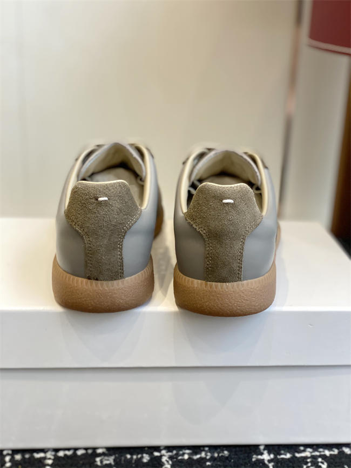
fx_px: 703
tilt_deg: -18.7
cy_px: 234
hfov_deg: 28.0
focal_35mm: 52
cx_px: 176
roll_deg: -3.2
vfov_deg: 36.8
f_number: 2
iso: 80
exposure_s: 1/122
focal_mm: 6
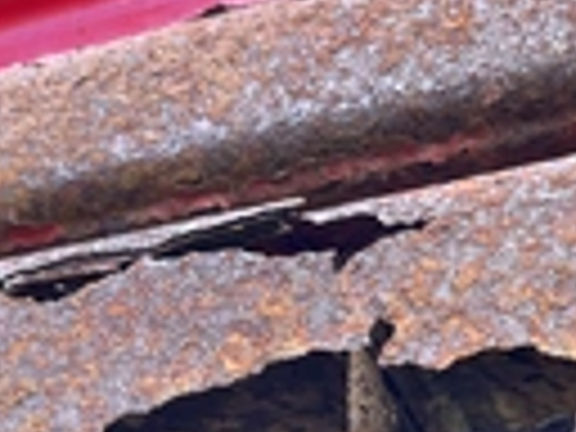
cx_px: 342
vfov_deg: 17.6
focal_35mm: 81
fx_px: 1348
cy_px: 477
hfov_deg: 24.1
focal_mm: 5.1
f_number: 1.6
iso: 50
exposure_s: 1/121
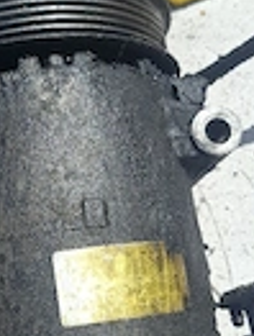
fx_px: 682
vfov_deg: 27.6
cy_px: 200
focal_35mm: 70
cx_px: 82
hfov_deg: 21.0
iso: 50
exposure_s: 1/2500
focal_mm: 5.54
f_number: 1.8
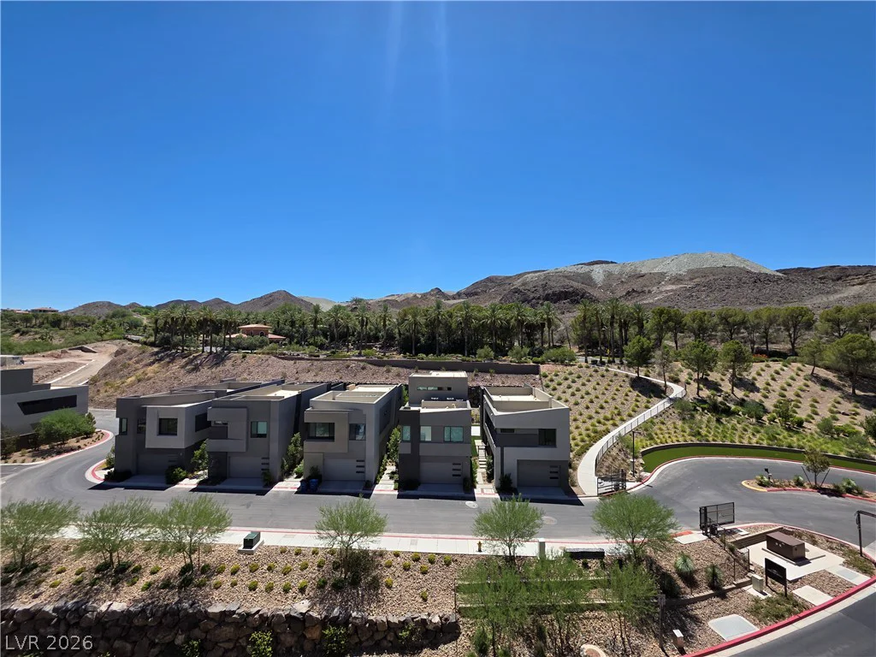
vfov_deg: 89.9
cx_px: 438
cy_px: 328
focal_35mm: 13
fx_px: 329
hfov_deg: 106.2
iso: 40
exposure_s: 1/2456
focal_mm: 2.2
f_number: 1.9
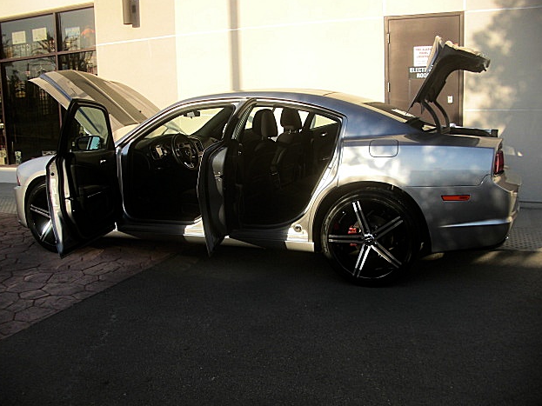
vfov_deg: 38.7
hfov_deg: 50.1
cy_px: 204
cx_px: 266
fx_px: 579
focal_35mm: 37
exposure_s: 1/400
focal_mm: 6.3
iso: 50
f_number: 2.8
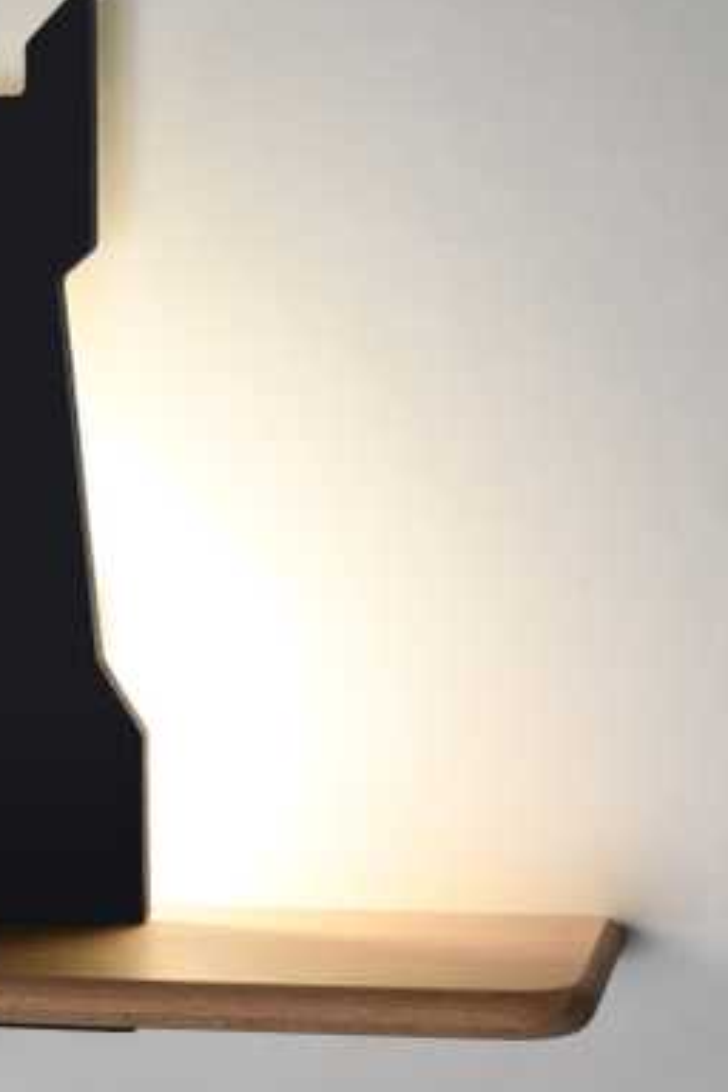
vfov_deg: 15.8
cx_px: -51
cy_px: 498
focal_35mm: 130
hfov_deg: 10.4
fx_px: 3943
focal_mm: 50
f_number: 16
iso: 80
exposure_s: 1.3
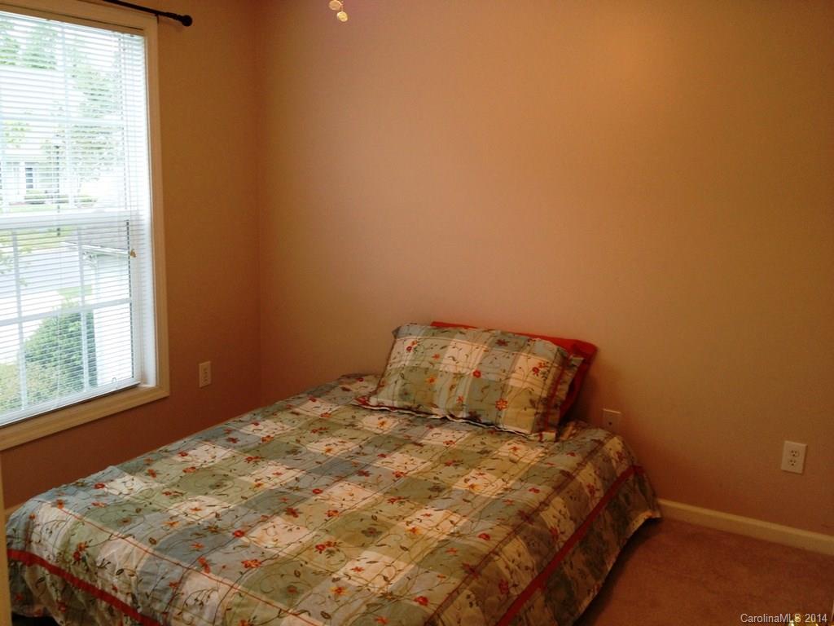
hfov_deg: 52.6
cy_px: 313
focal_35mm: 35
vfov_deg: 40.7
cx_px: 417
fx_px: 843
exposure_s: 1/20
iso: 80
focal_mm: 4.28
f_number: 2.4
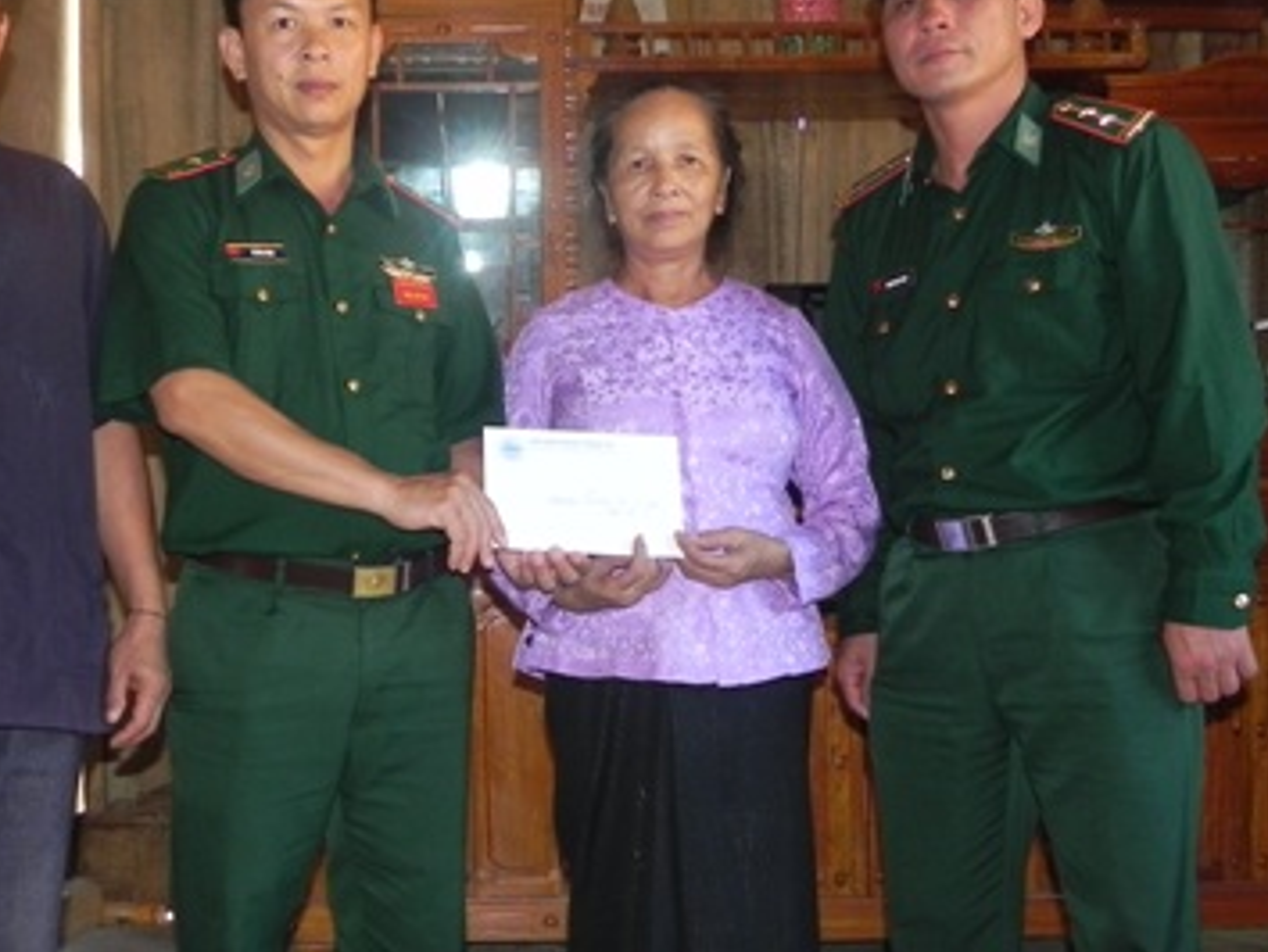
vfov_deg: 30.9
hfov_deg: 40.1
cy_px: 551
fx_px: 1723
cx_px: 458
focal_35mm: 47
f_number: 2.8
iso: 200
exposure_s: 1/30
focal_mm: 4.6
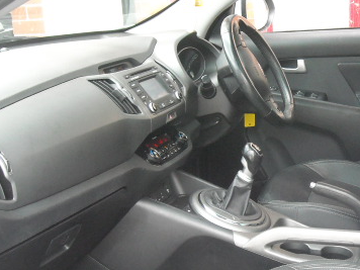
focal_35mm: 63
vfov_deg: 23.3
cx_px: 280
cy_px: 151
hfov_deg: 30.1
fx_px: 655
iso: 436
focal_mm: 5.7
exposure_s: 1/184
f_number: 2.8
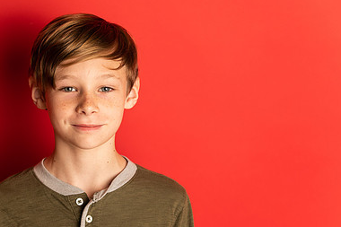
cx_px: 88
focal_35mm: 84
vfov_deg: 16.2
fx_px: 795
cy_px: 122
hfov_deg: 24.0
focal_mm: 55
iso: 100
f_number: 4
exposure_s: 1/160
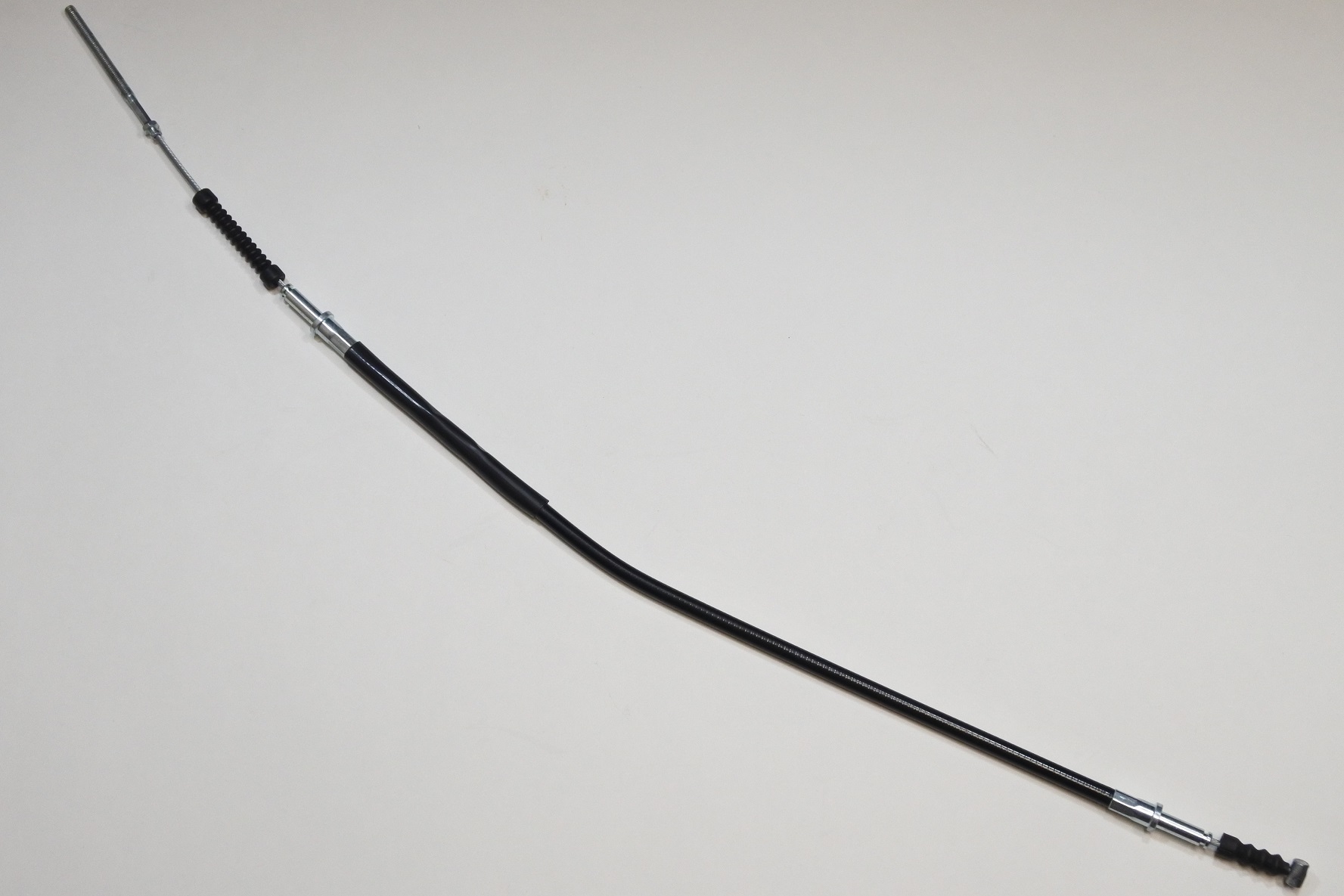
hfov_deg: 38.2
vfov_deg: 26.0
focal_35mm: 52
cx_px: 672
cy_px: 448
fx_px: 1941
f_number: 4.5
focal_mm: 19.3
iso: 800
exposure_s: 1/125
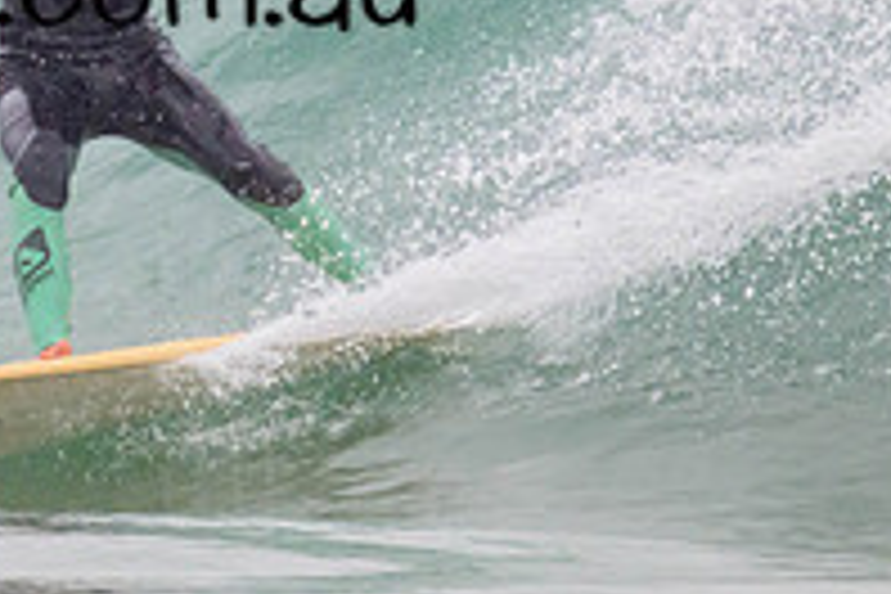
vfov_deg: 0.6
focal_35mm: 2338
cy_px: -79
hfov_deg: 0.9
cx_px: -58
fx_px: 57861
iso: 1800
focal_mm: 800
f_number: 11
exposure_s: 1/2000
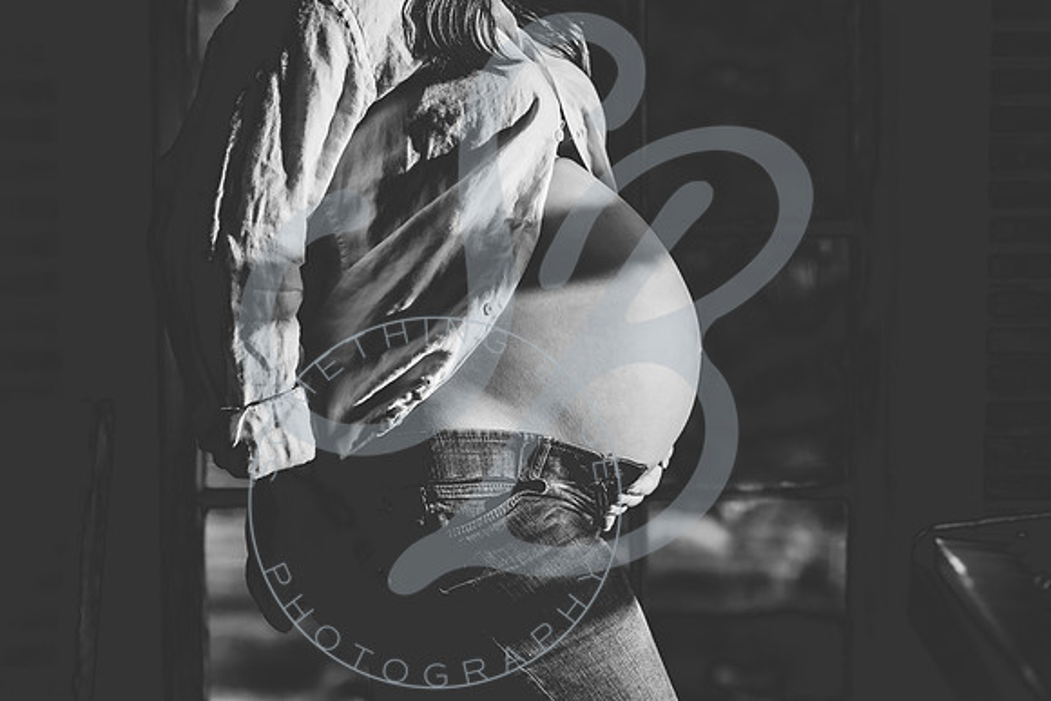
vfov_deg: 15.9
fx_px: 2510
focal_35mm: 86
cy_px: 351
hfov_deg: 23.6
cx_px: 529
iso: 100
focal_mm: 85
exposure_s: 1/2000
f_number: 2.8
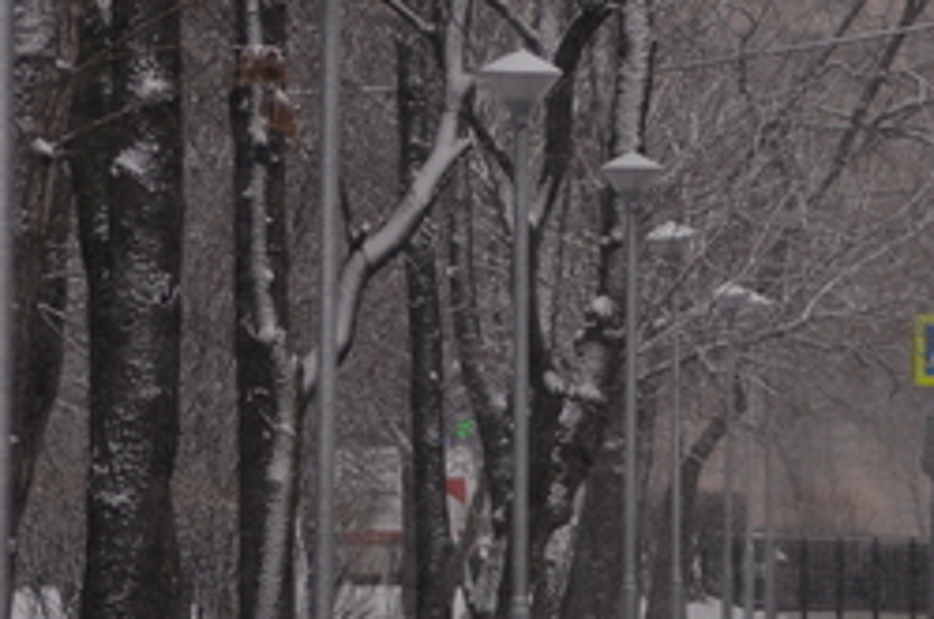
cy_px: 171
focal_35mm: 440
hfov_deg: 4.7
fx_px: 11394
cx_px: 893
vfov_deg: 3.1
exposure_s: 1/160
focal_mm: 100
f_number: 3.2
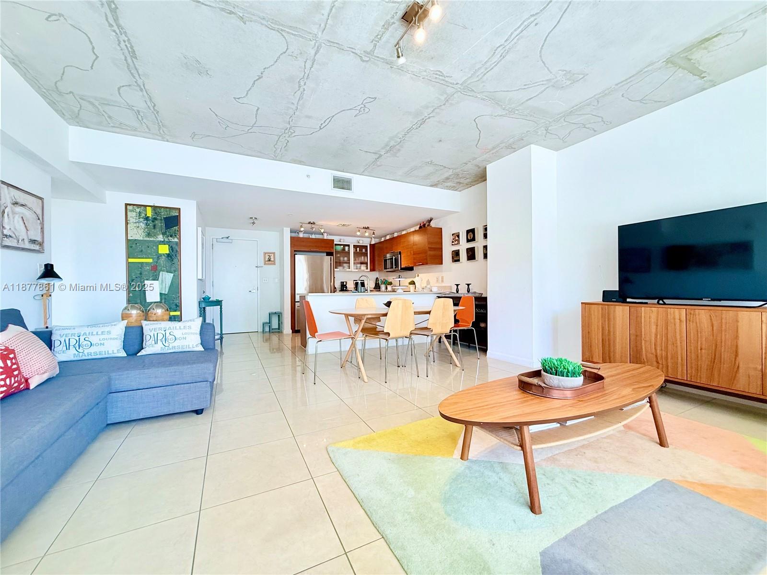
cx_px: 384
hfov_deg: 102.1
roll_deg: +0.8
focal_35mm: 14
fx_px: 310
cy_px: 288
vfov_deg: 85.7
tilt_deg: +0.6
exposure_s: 1/120
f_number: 2.2
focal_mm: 2.22
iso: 100
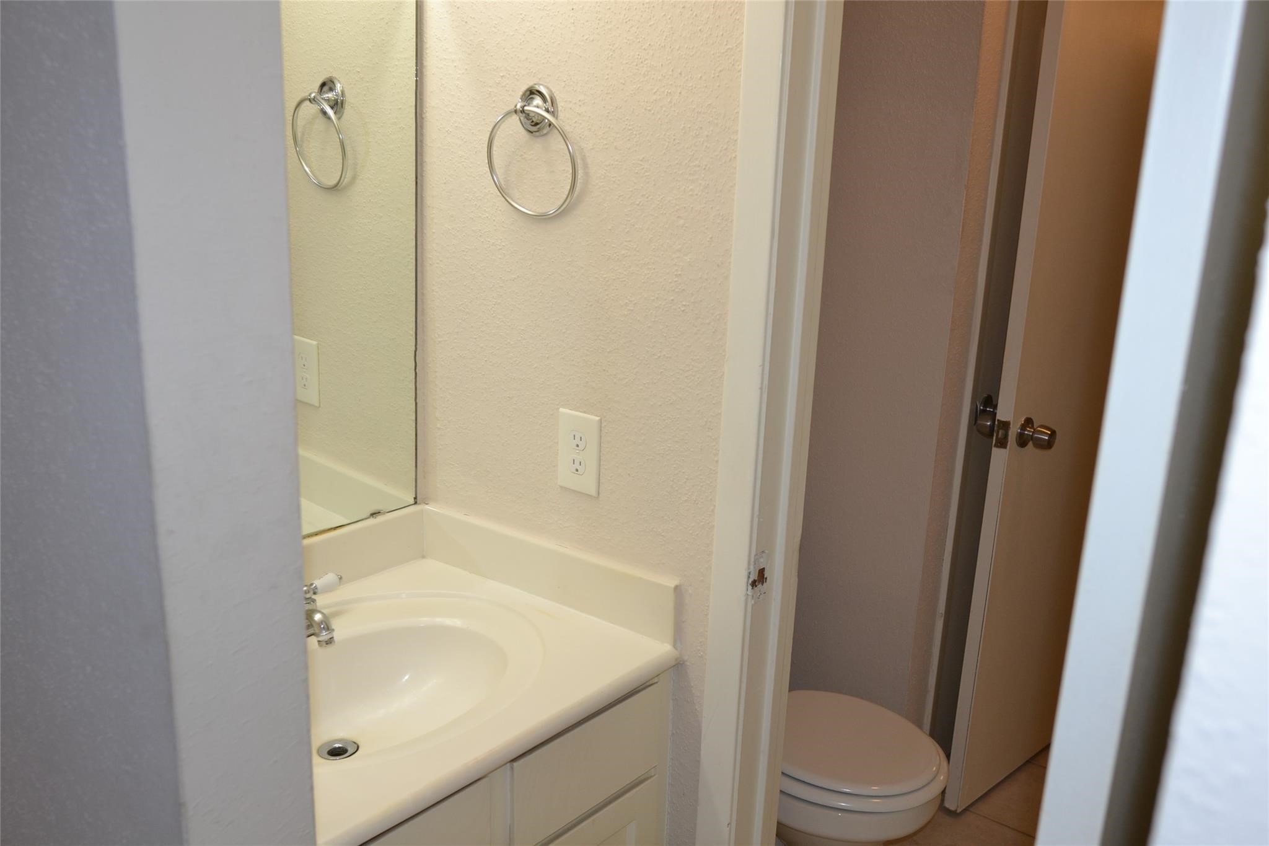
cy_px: 423
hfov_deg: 61.9
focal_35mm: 30
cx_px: 634
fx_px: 1057
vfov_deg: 43.6
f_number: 4
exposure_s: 1/125
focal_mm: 20
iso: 320
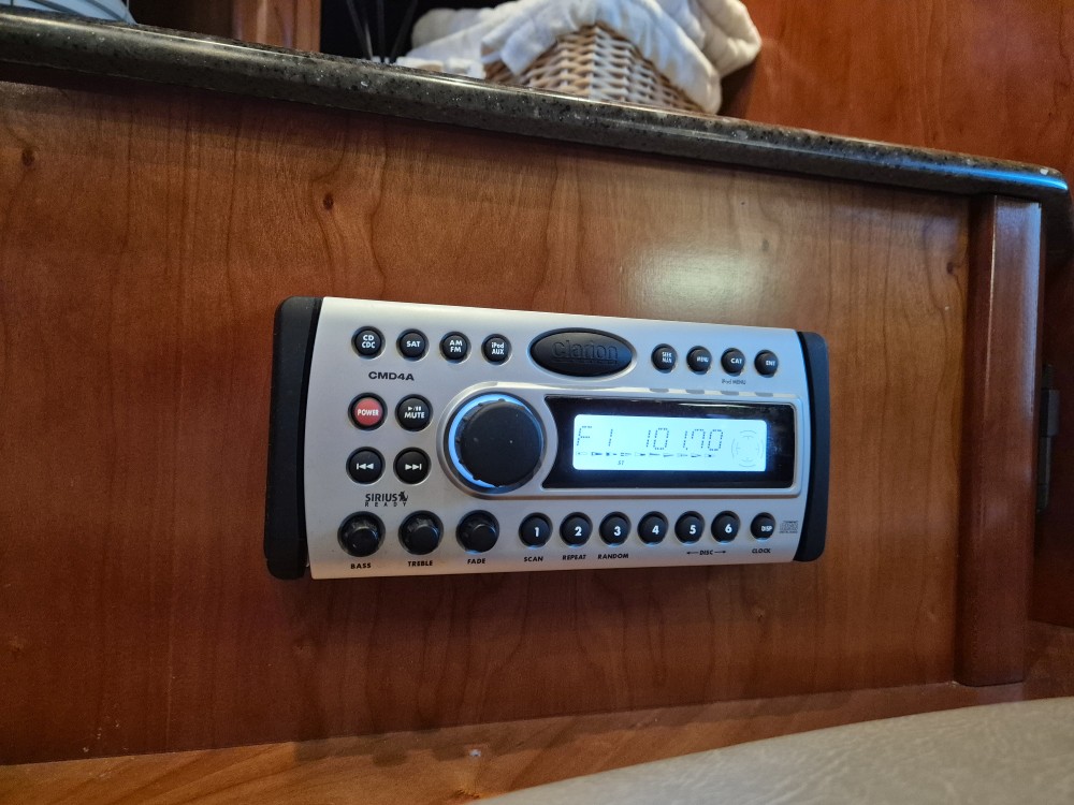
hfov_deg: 73.9
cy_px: 402
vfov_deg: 58.9
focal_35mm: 23
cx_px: 537
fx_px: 714
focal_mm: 5.4
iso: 1250
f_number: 1.8
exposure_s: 1/100
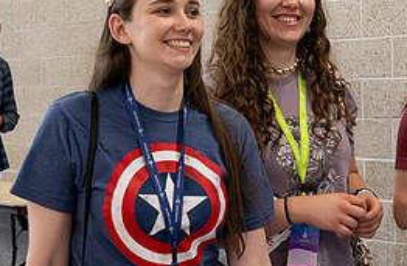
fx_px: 1067
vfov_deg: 14.2
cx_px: 333
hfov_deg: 21.3
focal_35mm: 95
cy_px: 96
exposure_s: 1/500
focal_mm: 30
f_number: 4.5
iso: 5000
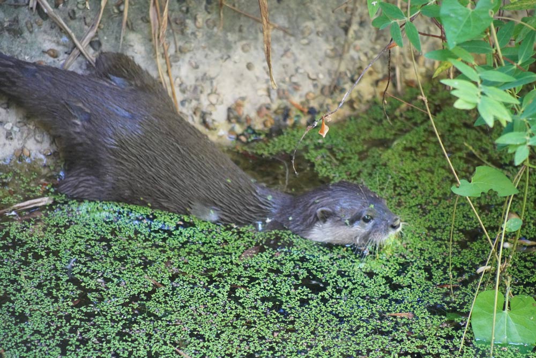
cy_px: 179
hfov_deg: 8.9
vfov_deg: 6.0
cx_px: 268
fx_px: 3425
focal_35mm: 230
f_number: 5
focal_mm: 230
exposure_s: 1/250
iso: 6400
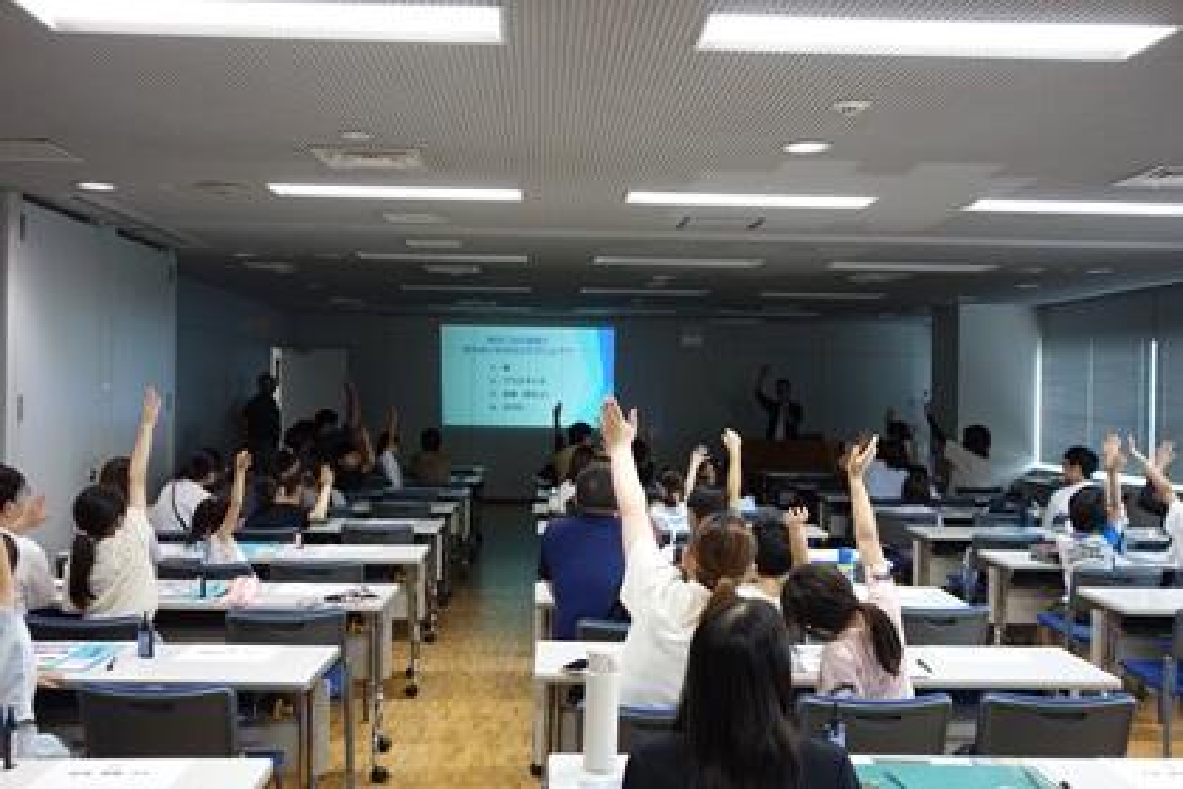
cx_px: 592
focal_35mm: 36
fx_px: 1183
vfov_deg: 36.9
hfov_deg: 53.1
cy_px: 394
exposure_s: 1/40
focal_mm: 13.4
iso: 250
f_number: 2.8
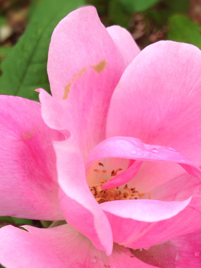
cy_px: 204
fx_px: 441
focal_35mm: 57
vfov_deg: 33.1
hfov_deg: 25.6
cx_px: 118
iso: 50
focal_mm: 4.12
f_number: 2.4
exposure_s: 1/565
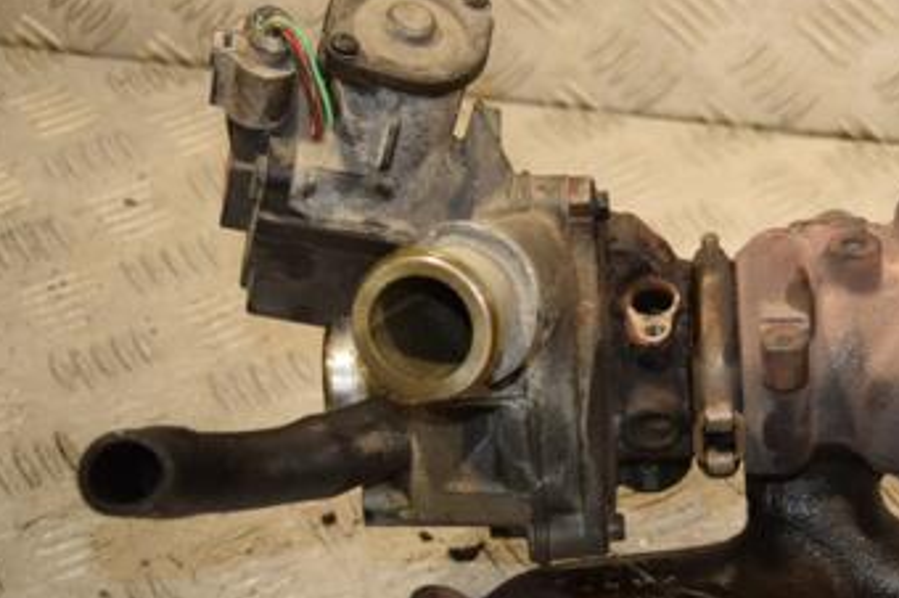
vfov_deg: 12.9
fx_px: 2644
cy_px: 389
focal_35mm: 106
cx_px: 777
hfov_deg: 19.0
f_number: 4.8
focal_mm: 40
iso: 800
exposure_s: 1/200
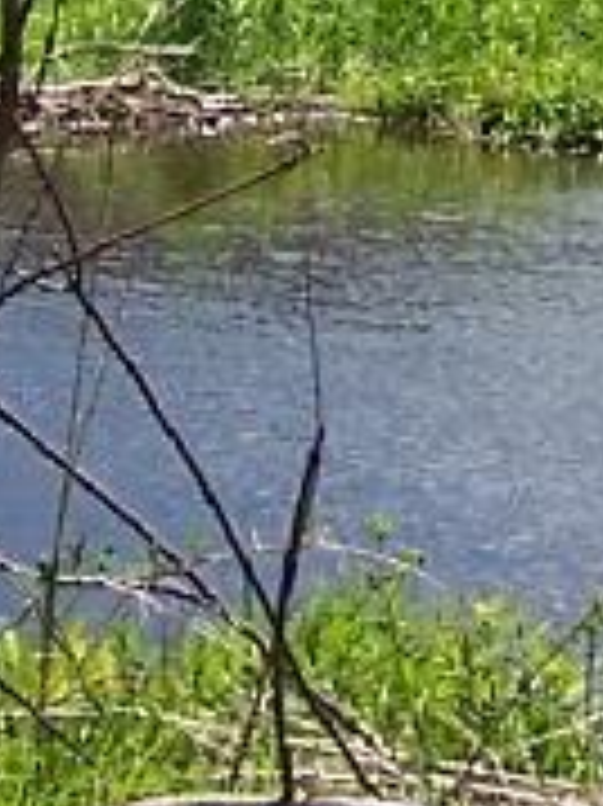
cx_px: 688
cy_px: -628
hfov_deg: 5.1
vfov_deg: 6.7
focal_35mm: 290
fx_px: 6744
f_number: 4
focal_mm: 6.3
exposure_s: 1/640
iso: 80
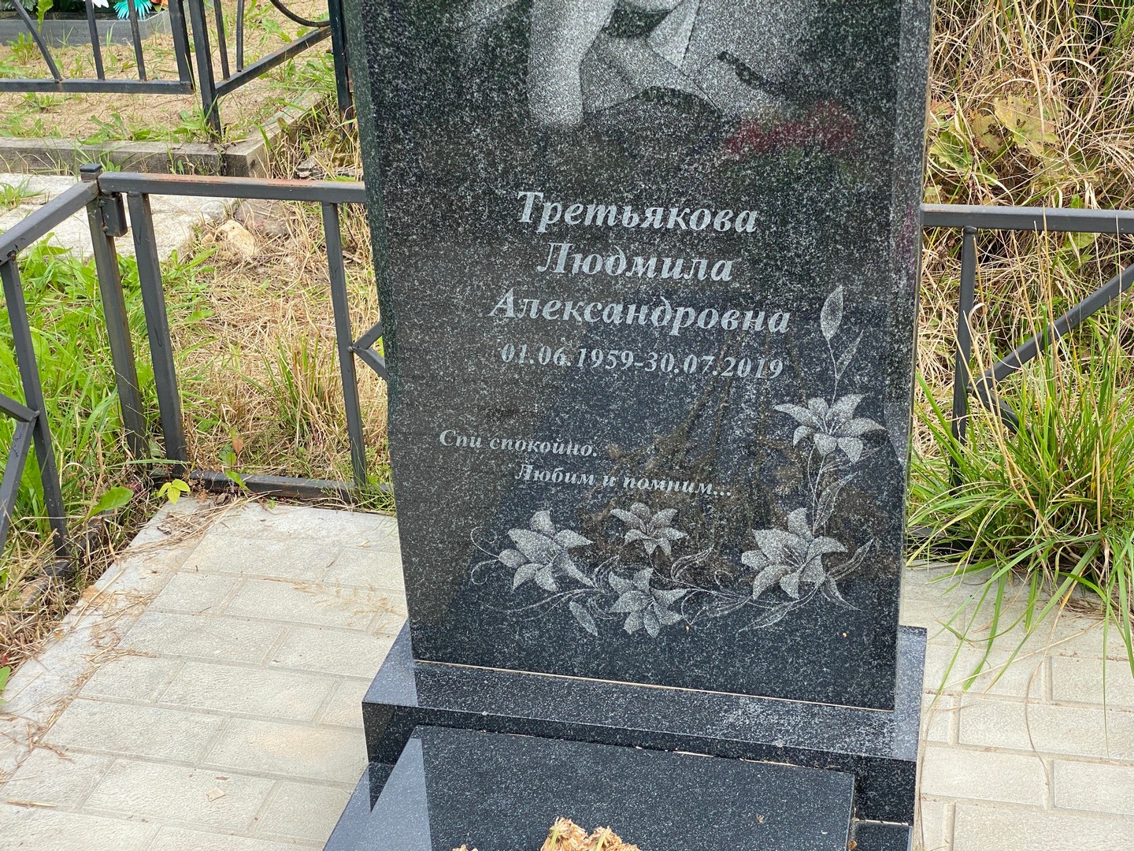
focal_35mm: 52
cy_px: 426
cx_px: 567
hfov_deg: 36.8
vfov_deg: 28.0
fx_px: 1703
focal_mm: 6
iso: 20
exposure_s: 1/533
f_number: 2
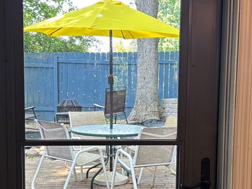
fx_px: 459
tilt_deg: -6.4
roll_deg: -1.2
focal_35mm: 63
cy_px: 130
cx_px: 169
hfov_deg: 30.5
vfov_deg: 23.1
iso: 125
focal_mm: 5.96
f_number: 1.6
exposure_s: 1/120
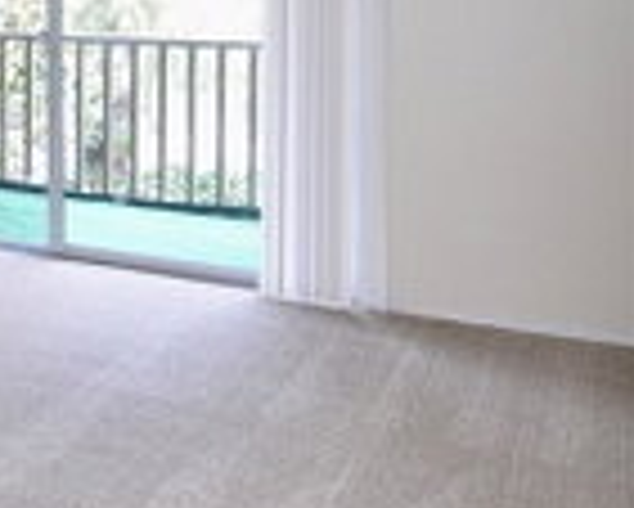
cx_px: -441
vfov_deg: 28.7
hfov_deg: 23.4
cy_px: 169
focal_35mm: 53
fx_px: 988
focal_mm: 11
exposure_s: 1/60
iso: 400
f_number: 4
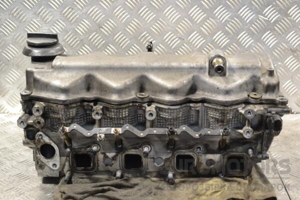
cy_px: 100
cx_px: 150
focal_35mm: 66
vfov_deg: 20.6
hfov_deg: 30.5
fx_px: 550
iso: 3200
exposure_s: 1/200
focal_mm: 44
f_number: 7.1
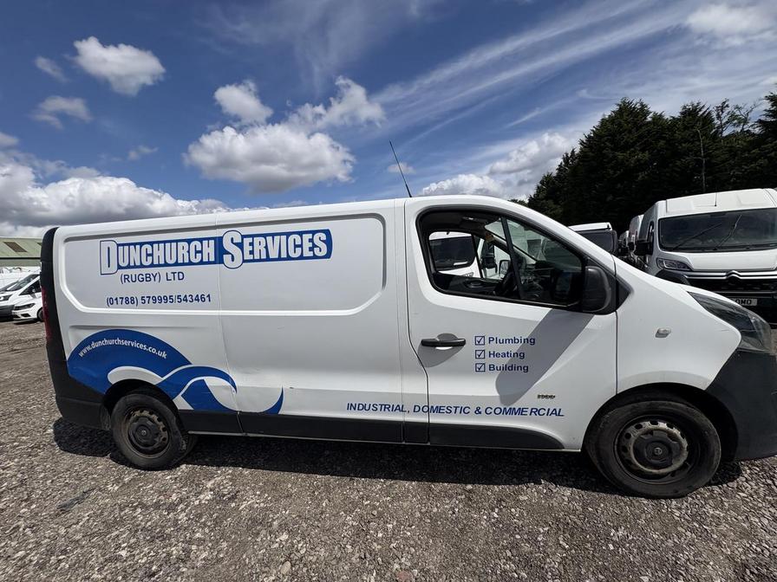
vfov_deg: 85.7
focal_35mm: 14
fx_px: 314
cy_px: 291
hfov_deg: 102.1
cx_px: 388
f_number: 2.2
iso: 50
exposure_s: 1/5263
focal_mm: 2.22
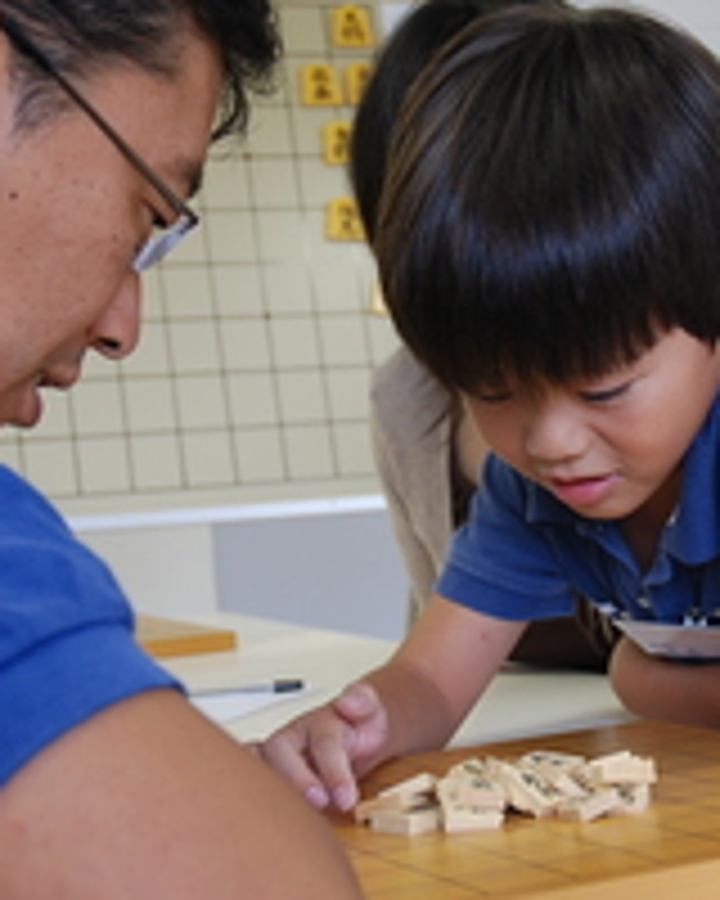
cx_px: 464
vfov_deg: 25.1
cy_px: 448
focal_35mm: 76
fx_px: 2024
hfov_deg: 20.1
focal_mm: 24
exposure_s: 1/40
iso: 200
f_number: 3.8
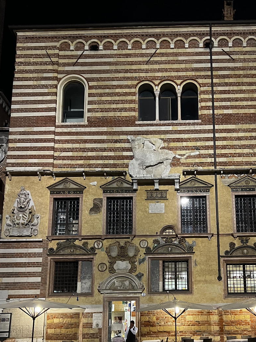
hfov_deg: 35.6
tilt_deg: +13.5
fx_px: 394
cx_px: 172
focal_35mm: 40
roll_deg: +0.7
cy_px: 224
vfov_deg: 46.2
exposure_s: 1/33
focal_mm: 5.7
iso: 500
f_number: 1.5
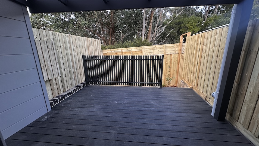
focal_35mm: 16
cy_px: 77
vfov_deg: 67.0
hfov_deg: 99.3
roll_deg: +0.3
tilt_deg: -13.2
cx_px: 134
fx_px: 110
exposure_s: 1/100
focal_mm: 2.22
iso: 125
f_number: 2.2
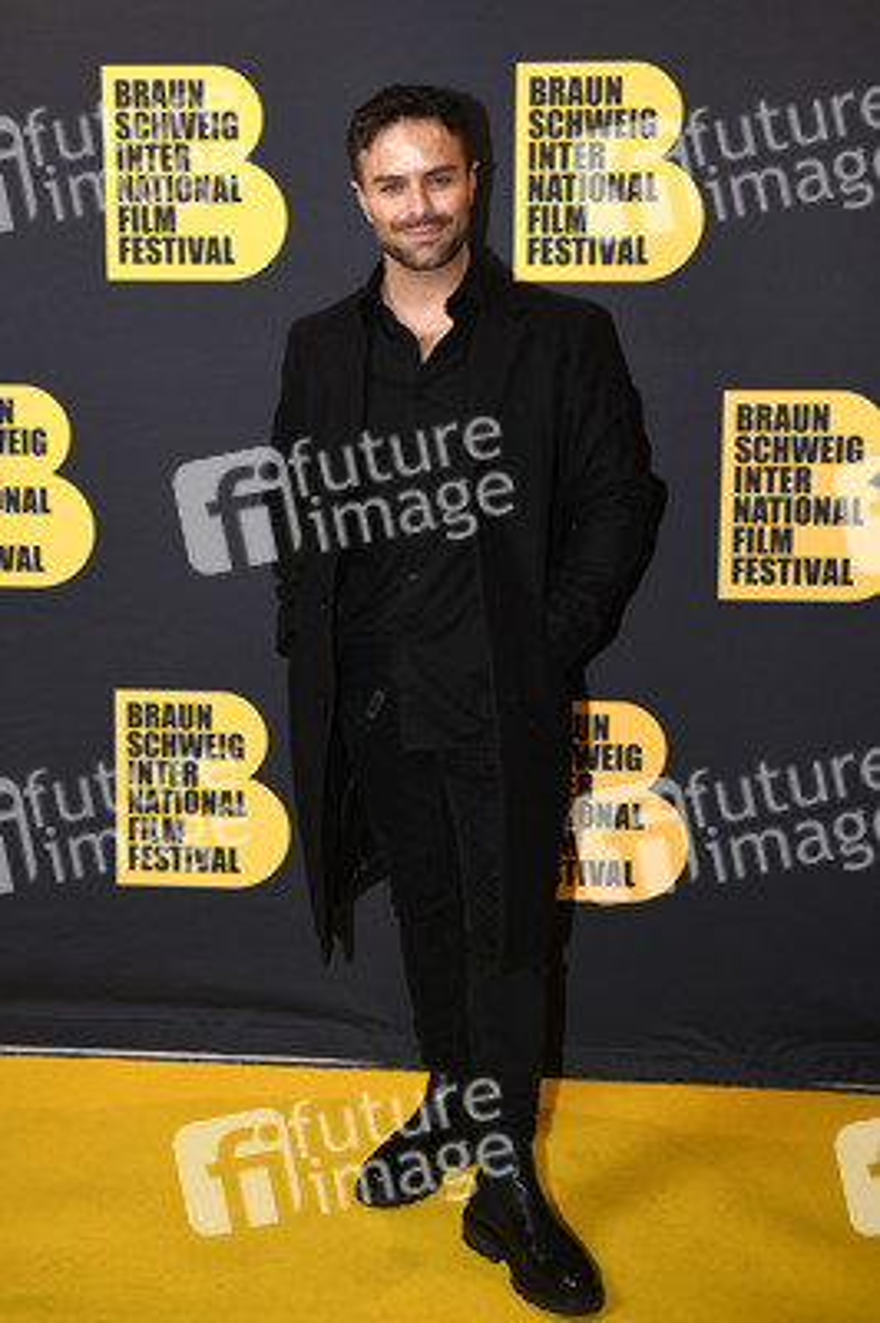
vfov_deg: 41.1
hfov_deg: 28.0
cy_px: 662
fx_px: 1763
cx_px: 440
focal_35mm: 48
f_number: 3.2
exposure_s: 1/320
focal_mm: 48
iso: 640
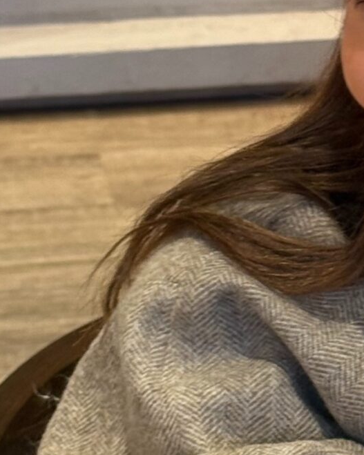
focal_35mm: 182
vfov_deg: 10.6
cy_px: 358
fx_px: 2451
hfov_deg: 8.4
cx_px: 463
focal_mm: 6.76
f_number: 1.78
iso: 80
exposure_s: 1/50
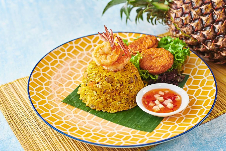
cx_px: 107
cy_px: 77
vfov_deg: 22.2
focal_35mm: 61
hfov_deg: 32.9
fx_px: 383
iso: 80
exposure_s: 1/60
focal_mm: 58
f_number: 5.6
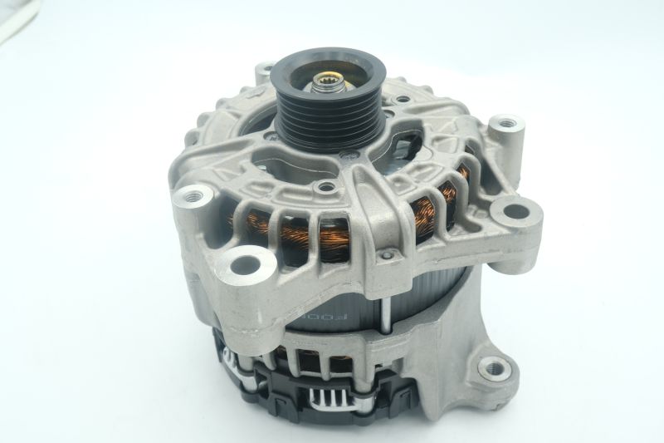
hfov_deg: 47.4
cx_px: 332
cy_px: 222
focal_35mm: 41
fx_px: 756
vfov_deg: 32.6
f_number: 11
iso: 200
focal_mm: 27.1
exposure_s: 1/20
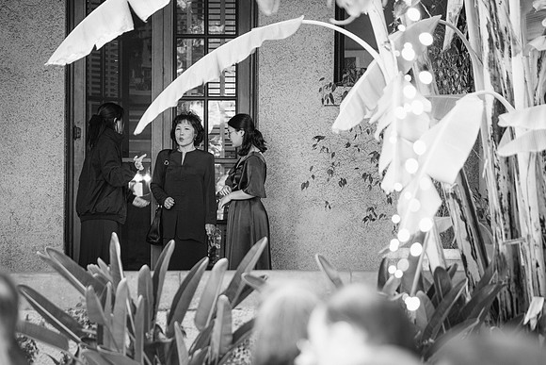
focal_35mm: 113
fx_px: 1721
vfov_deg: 12.1
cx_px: 273
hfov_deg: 18.0
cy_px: 182
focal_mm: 71.5
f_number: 2.8
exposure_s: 1/70
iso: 400
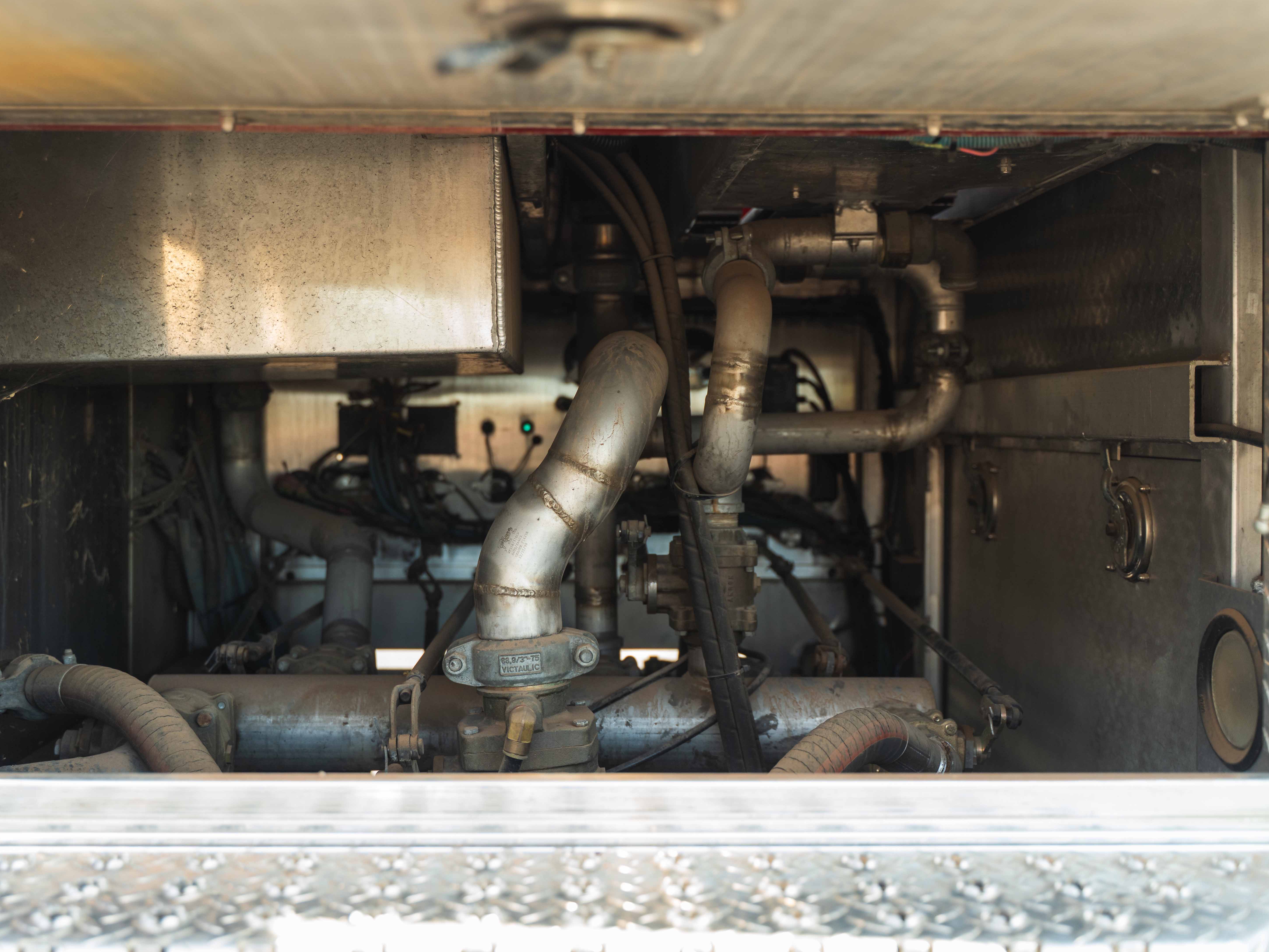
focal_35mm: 42
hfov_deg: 44.6
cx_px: 534
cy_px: 442
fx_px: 1540
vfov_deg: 34.3
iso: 640
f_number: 2.8
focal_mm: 36
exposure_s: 1/160
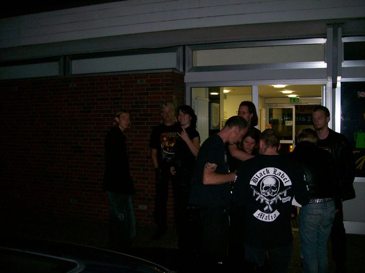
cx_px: 182
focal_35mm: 36
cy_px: 136
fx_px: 379
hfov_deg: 51.4
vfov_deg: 39.6
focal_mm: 6
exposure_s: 1/64
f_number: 2.7
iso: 140
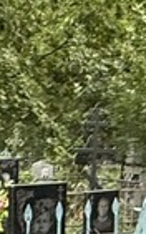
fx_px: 688
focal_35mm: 108
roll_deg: -2.6
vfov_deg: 15.0
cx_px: -3
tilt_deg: -25.1
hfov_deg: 12.0
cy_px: 491
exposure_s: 1/99
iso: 320
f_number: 2.2
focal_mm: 2.22
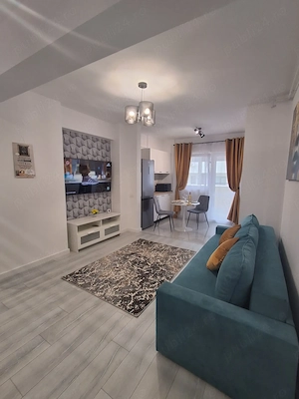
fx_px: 184
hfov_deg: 78.1
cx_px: 150
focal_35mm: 16
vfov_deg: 94.5
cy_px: 200
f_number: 2.2
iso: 100
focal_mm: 1.64
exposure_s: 1/50
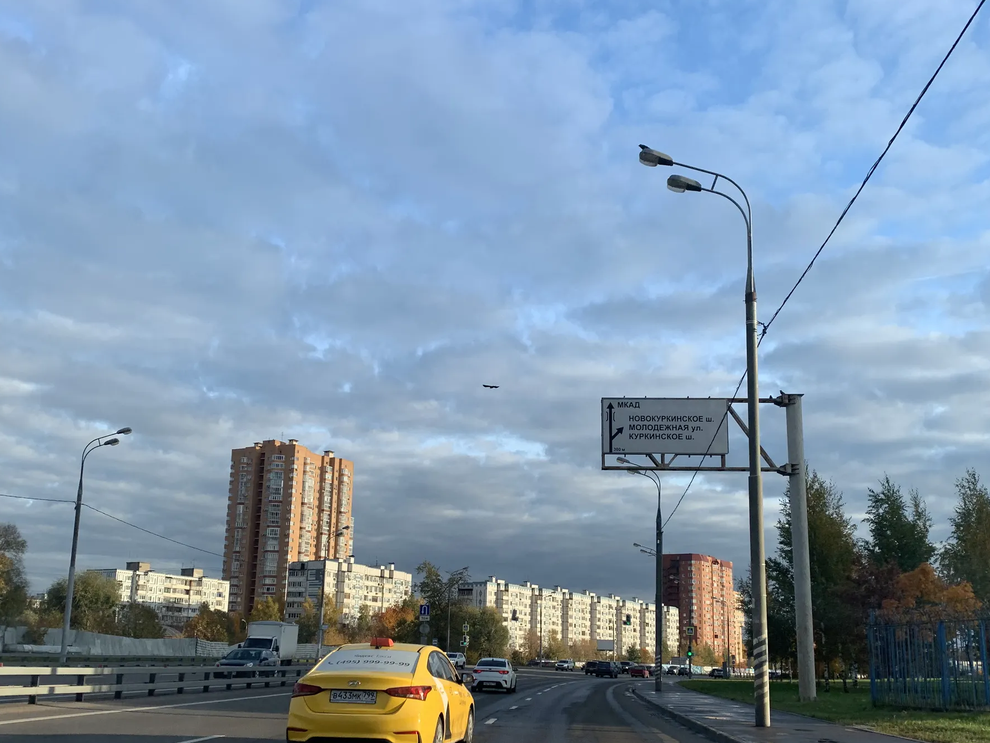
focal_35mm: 35
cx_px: 508
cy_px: 468
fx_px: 1001
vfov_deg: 40.4
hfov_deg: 52.6
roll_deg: -1.5
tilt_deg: +7.4
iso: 25
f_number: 1.8
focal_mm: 4.25
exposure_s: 1/783
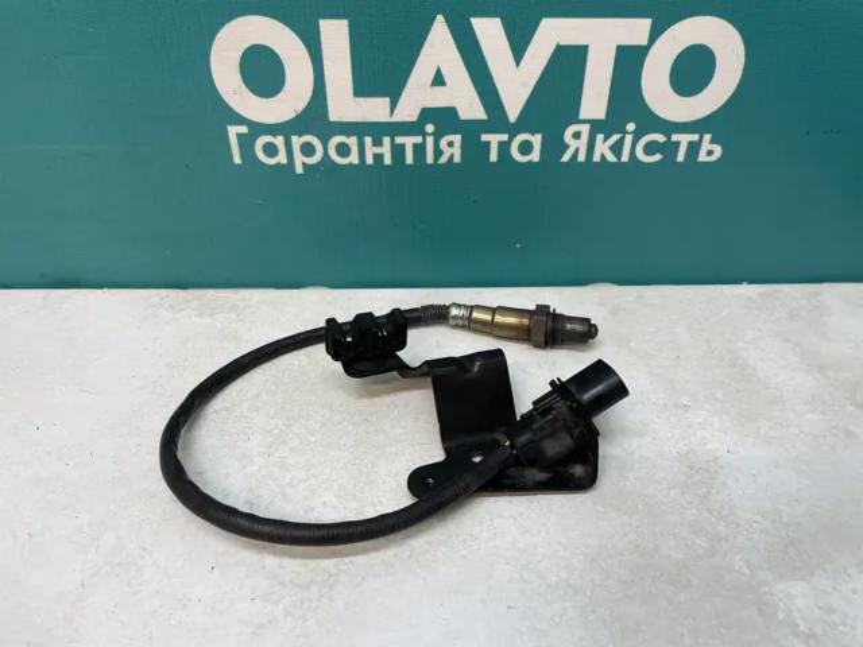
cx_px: 432
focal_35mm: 26
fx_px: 648
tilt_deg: -37.5
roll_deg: +0.9
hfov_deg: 67.3
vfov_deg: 53.1
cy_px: 324
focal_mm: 4.2
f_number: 1.6
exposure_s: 1/100
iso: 64
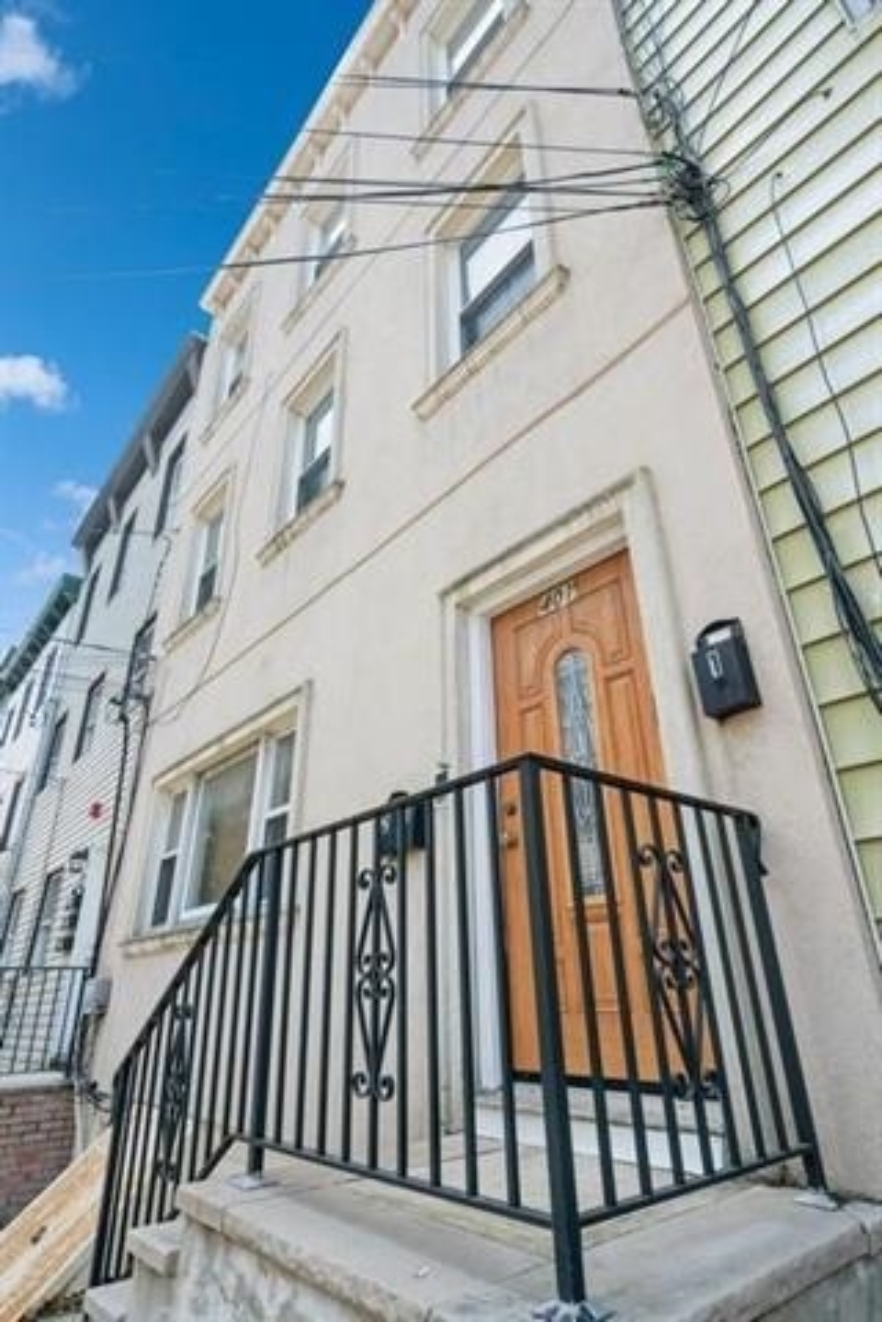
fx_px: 661
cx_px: 441
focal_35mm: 18
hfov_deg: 67.4
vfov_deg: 90.0
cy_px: 661
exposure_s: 1/100
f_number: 8
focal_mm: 18
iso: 200
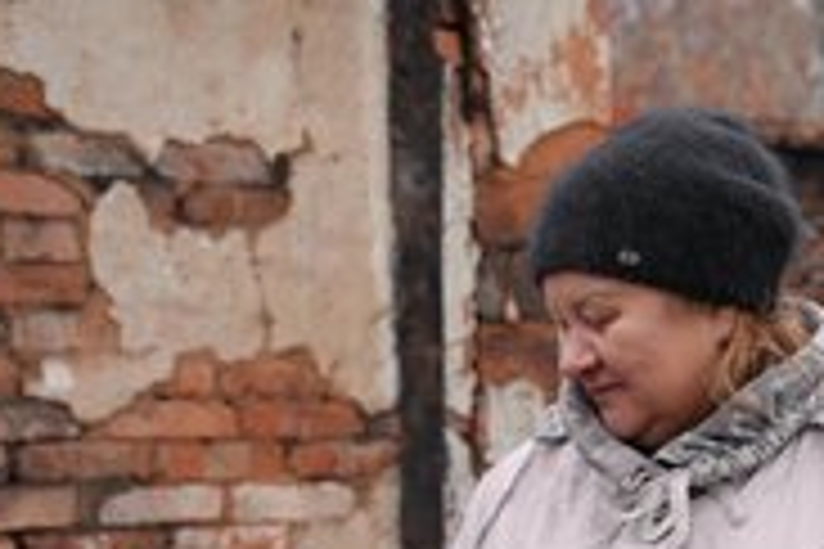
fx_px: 2357
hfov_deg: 19.2
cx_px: 838
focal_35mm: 103
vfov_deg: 13.1
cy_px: 565
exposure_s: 1/160
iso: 200
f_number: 4
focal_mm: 47
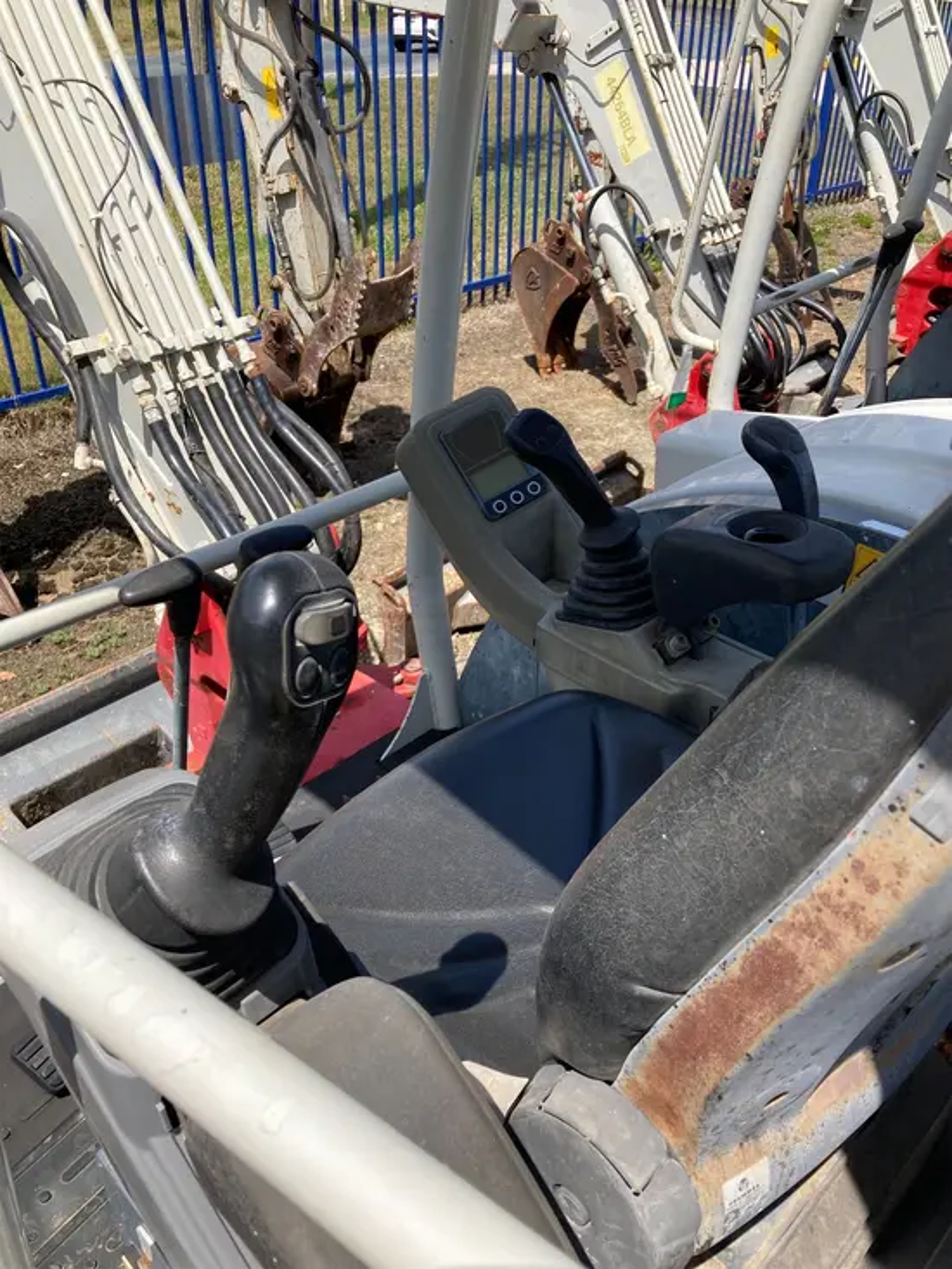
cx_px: 476
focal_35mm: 28
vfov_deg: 63.4
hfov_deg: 49.8
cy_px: 634
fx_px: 1026
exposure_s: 1/1033
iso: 20
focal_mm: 3.99
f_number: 1.8
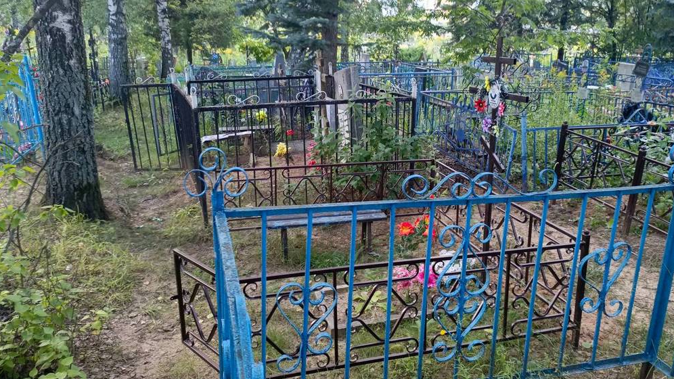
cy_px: 162
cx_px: 343
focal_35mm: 28
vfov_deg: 41.4
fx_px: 500
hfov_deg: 67.9
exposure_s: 1/50
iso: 430
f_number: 1.69
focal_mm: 4.76
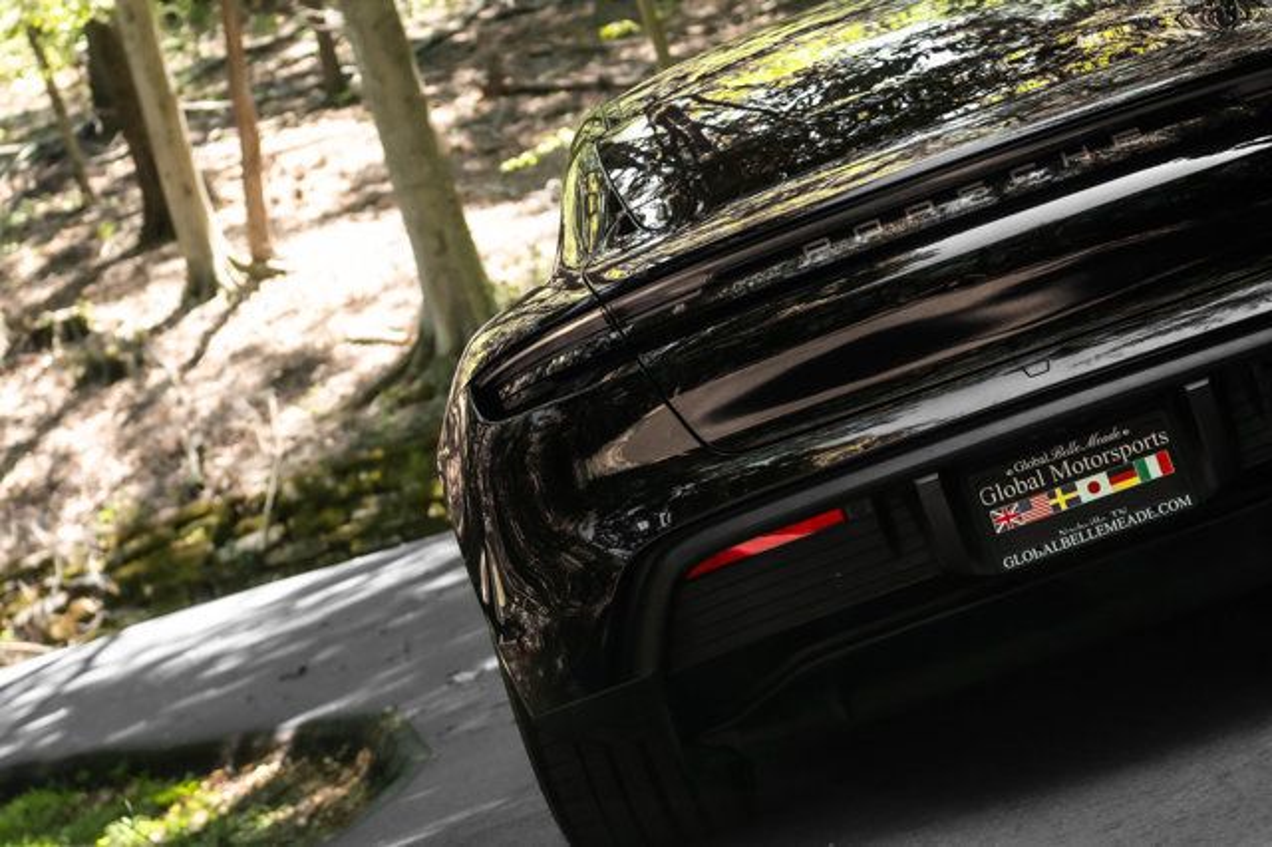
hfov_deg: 19.5
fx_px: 3708
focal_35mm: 105
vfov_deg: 13.0
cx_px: 636
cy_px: 424
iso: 640
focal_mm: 70
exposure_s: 1/800
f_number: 4.5
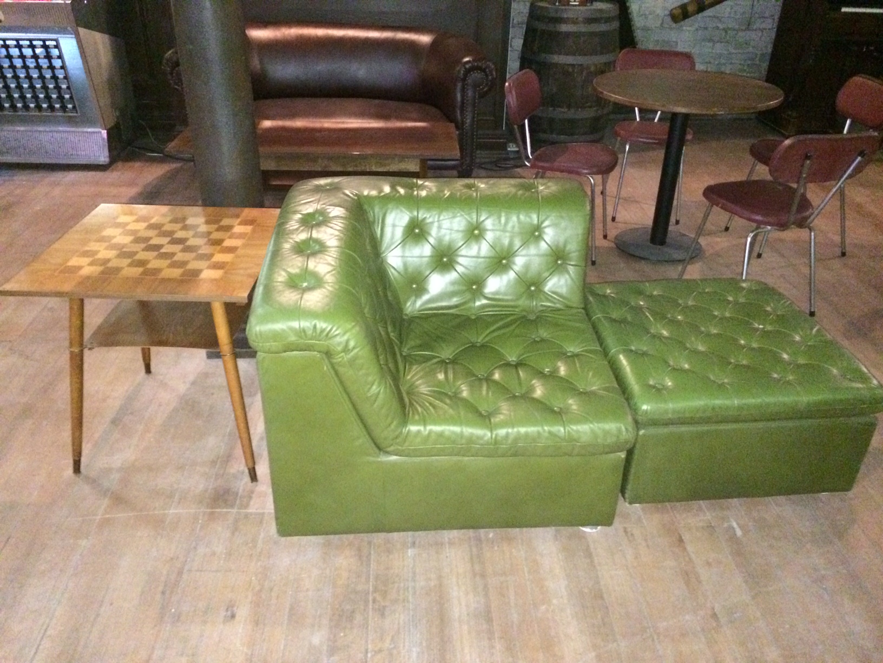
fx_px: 765
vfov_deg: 46.8
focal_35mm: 30
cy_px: 332
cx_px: 442
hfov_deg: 60.0
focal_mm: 4.12
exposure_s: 1/16
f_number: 2.2
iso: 1000
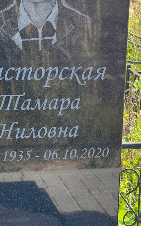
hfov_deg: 11.9
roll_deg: -2.6
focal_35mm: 110
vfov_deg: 18.9
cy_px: 114
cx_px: 34
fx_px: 677
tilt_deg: -13.0
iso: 32
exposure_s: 1/119
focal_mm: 9
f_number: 2.8
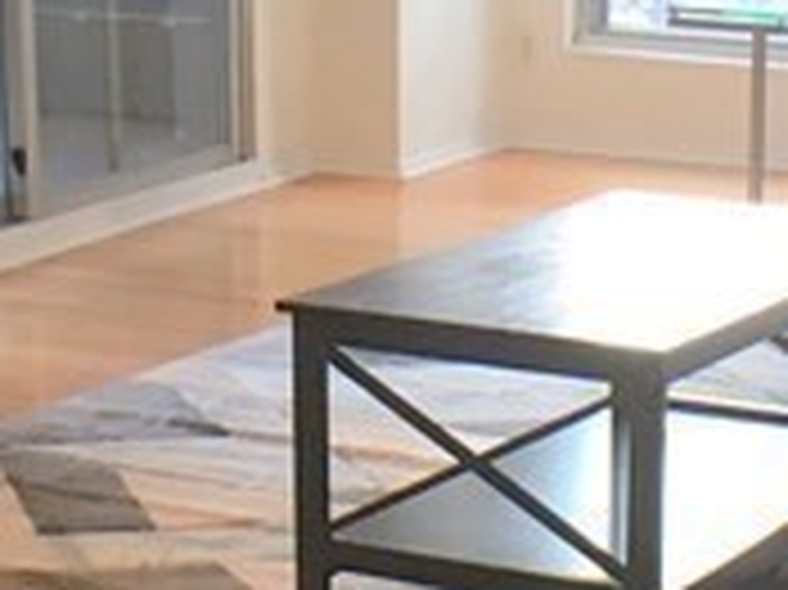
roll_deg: -1.8
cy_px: 576
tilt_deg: -18.0
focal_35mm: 170
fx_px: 3867
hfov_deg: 11.4
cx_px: 896
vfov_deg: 8.7
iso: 64
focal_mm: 4.15
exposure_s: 1/30
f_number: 2.2
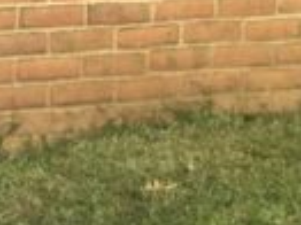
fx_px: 1737
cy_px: -1
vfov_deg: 7.4
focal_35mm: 200
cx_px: -591
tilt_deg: -8.3
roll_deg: -0.8
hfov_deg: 8.4
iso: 25
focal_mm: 4.15
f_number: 2.2
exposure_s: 1/499
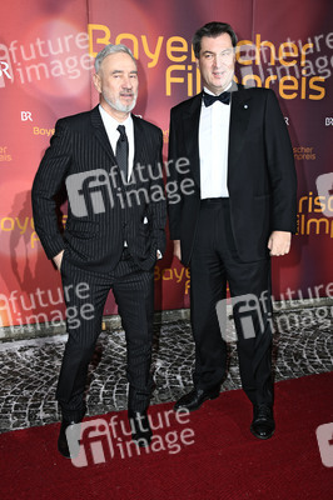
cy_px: 250
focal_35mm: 35
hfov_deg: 37.8
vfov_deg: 54.5
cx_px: 166
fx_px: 486
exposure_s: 1/125
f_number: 6.3
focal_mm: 35
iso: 500
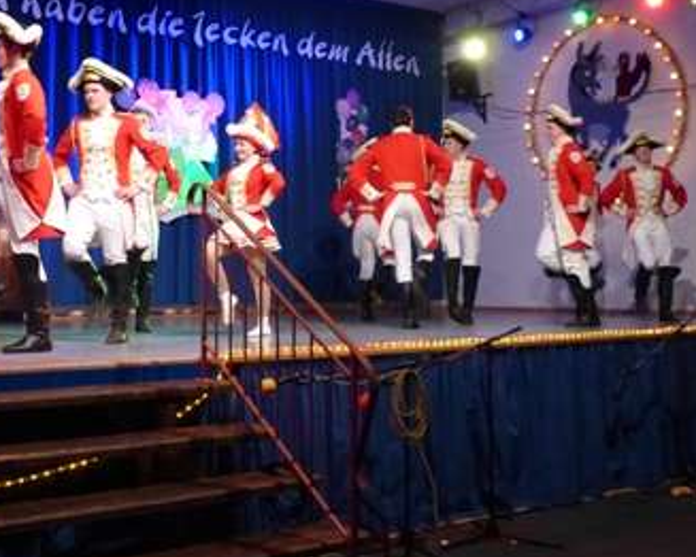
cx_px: 219
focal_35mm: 45
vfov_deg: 32.9
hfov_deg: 40.5
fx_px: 928
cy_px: 153
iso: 800
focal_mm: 5.2
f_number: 2.8
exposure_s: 1/60
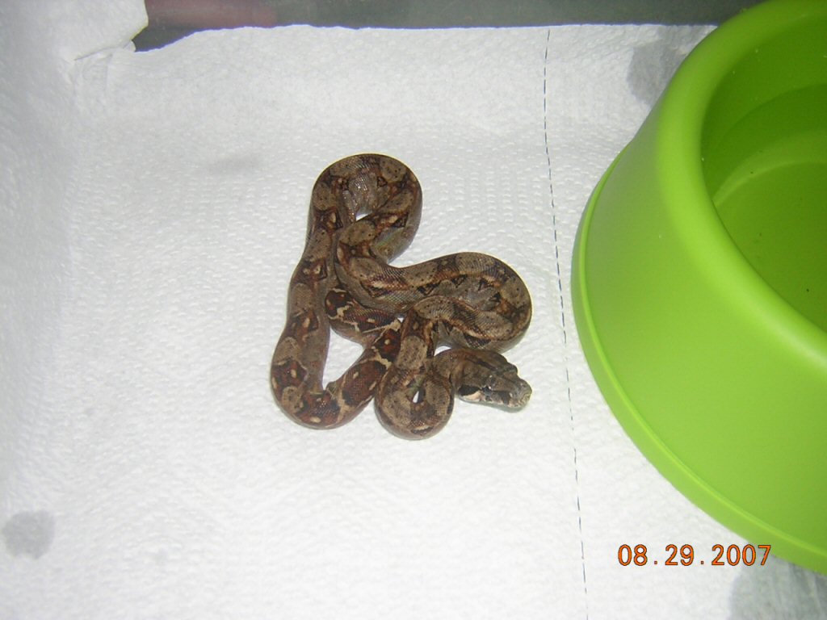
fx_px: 860
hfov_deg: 51.4
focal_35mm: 36
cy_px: 310
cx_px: 414
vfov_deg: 39.7
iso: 100
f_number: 2.6
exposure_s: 1/60.1
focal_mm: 4.7
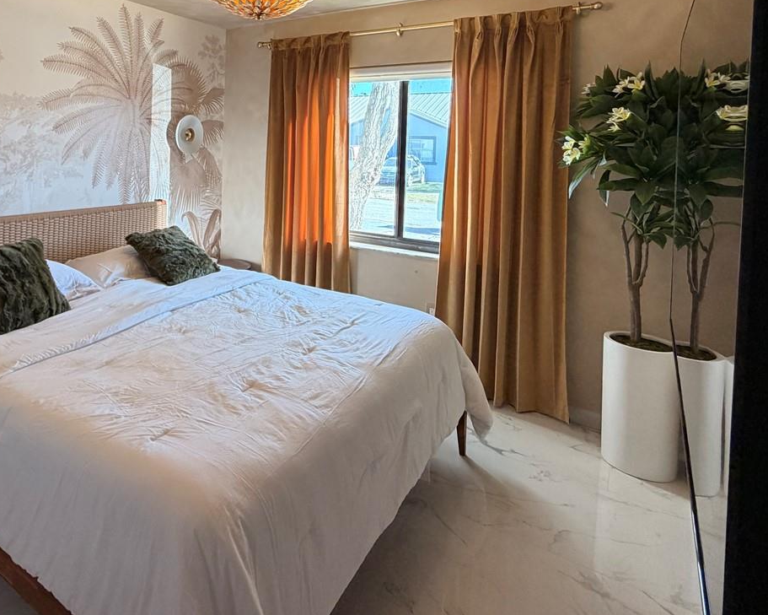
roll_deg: -1.4
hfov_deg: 67.0
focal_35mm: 24
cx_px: 218
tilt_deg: -2.0
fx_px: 546
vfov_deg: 56.0
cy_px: 157
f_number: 2.2
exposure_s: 1/120
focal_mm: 2.22
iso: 200
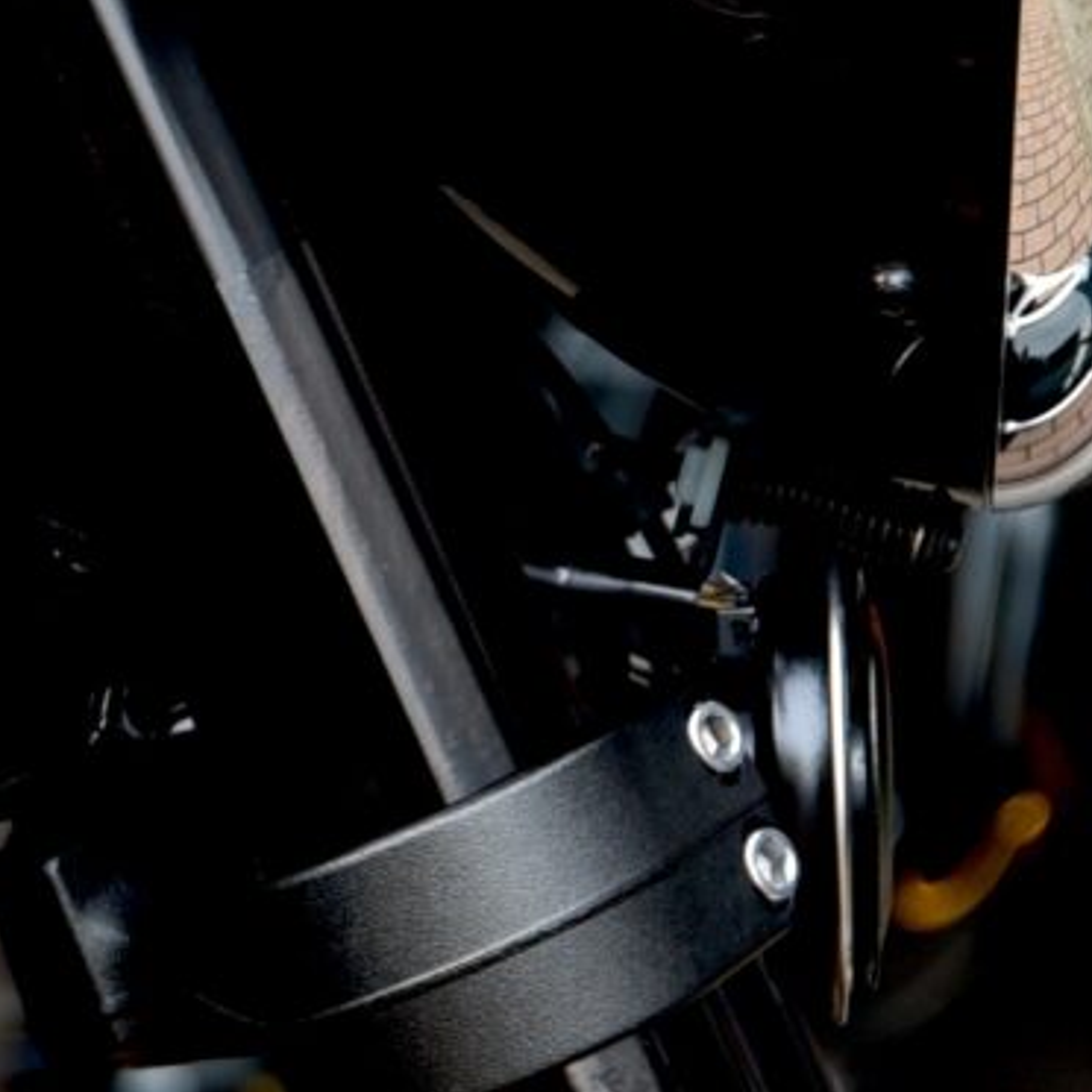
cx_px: -721
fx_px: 14633
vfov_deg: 4.3
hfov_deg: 4.2
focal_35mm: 410
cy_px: 1303
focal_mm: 70
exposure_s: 1/60
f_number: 3.5
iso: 200
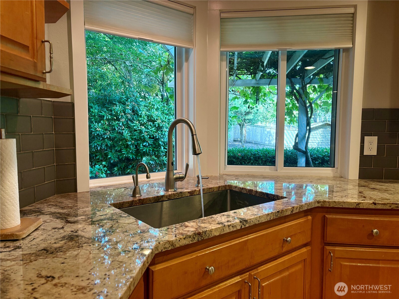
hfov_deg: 67.3
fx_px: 300
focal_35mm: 26
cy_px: 150
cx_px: 200
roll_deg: +0.8
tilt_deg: -4.2
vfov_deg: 53.1
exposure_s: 1/120
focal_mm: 5.96
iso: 200
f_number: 1.6
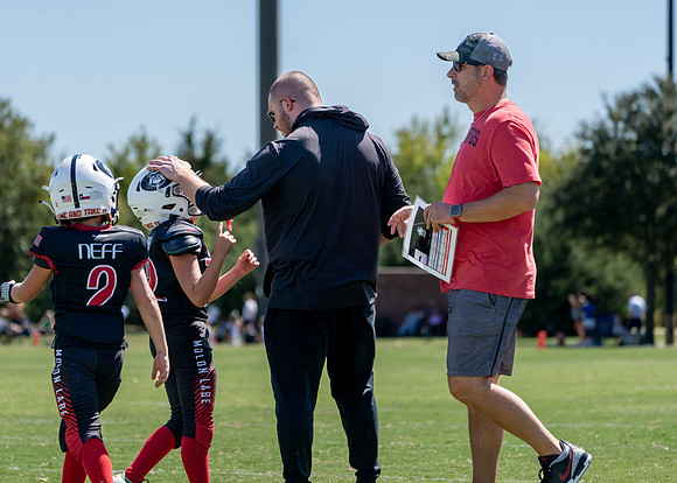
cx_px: 285
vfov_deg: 6.7
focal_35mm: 216
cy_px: 224
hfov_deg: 9.3
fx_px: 4159
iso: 400
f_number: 5.6
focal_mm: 190
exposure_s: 1/1600
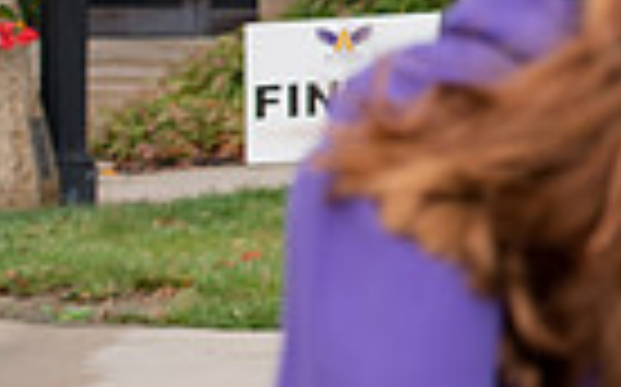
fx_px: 5073
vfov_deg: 4.3
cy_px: -173
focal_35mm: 300
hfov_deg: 6.8
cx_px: 1206
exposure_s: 1/400
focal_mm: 70
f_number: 5
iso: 400
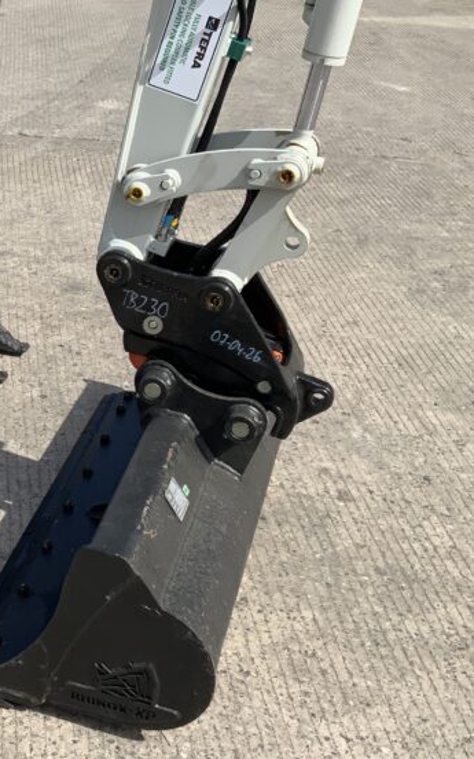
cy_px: 385
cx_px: -30
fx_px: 1178
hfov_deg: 21.7
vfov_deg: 35.7
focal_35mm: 57
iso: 20
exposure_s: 1/2320
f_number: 1.8
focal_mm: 3
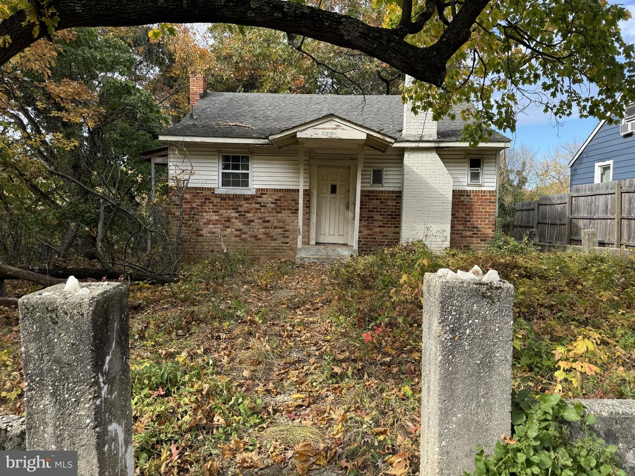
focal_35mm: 24
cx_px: 318
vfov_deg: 56.8
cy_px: 238
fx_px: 440
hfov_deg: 71.6
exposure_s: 1/966
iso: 80
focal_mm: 6.76
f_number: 1.78
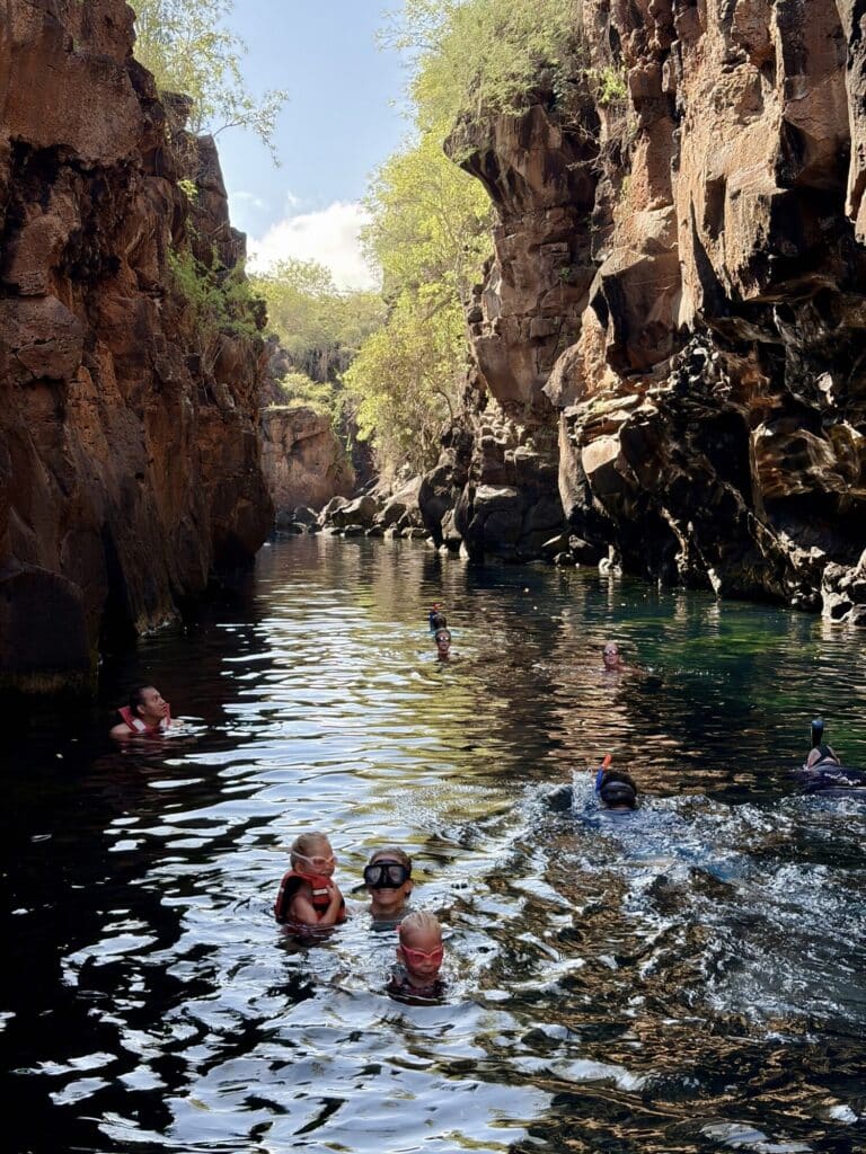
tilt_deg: -2.7
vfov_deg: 36.8
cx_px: 433
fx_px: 1735
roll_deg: +0.2
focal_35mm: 52
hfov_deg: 28.0
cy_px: 577
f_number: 1.6
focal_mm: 5.96
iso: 32
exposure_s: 1/414
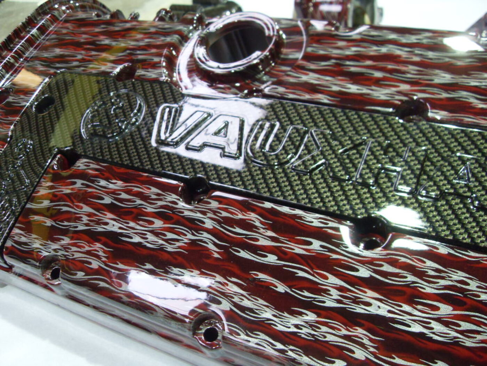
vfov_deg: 40.7
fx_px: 492
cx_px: 244
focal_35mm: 35
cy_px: 183
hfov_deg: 52.6
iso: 200
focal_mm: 6.3
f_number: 2.8
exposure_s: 1/10
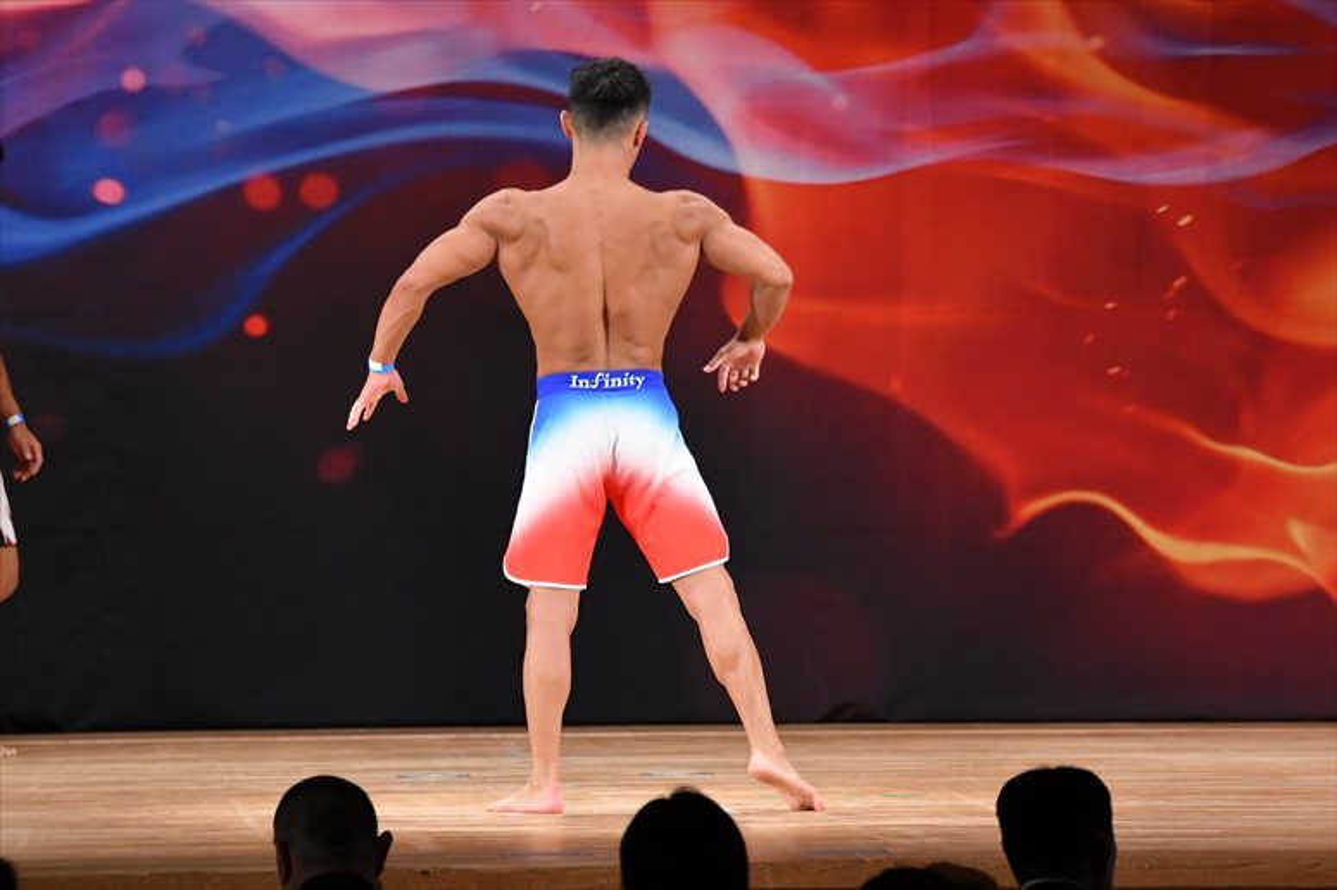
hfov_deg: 8.6
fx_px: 8909
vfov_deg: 5.7
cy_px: 445
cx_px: 668
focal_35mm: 240
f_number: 5.6
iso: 3200
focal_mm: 160
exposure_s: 1/400
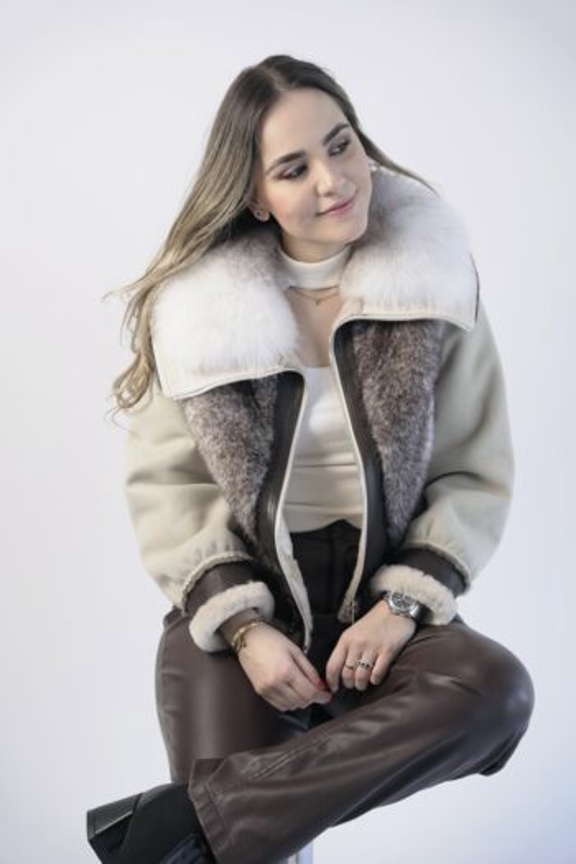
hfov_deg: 20.3
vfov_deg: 30.1
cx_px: 288
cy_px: 432
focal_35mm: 67
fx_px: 1608
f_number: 4
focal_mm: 67
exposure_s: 1/200
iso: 400
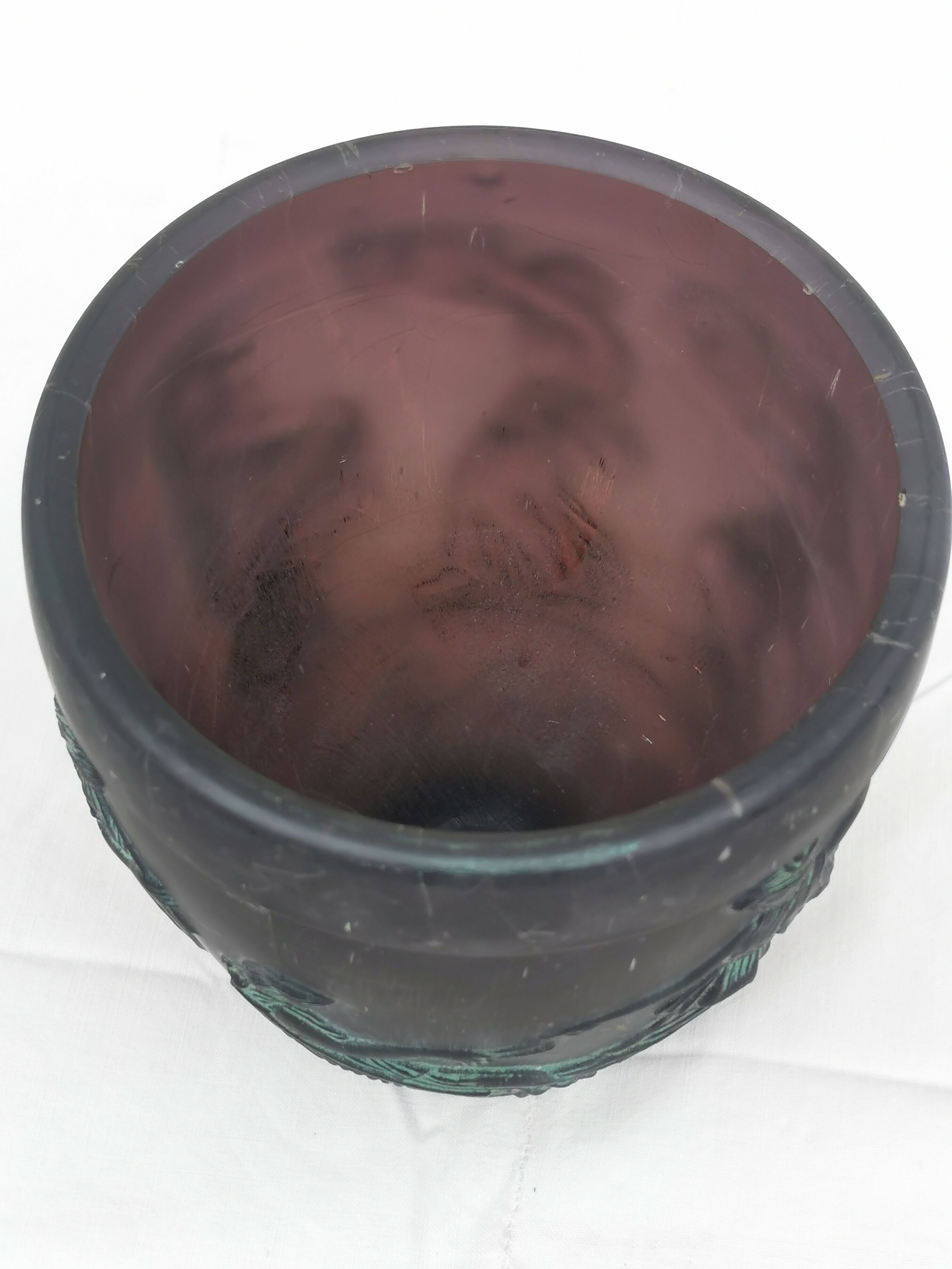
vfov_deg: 29.8
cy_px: 634
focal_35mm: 65
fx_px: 2383
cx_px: 476
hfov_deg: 22.6
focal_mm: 5.58
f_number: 1.8
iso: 50
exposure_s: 1/203
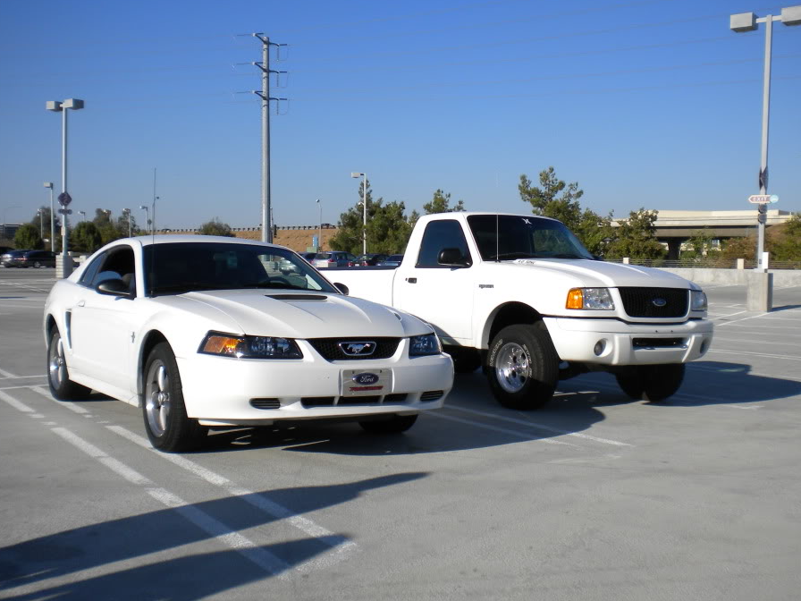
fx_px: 926
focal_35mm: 40
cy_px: 309
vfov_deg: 36.0
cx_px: 416
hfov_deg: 46.8
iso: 80
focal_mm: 6.3
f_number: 4.6
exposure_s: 1/980
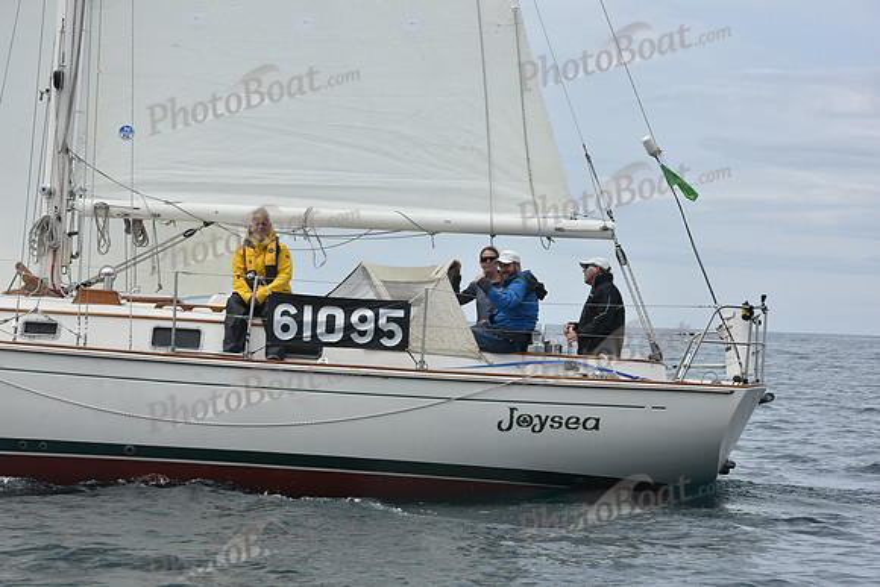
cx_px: 440
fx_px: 2494
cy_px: 294
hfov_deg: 20.0
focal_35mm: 102
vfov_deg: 13.4
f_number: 10
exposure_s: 1/800
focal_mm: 102
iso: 250
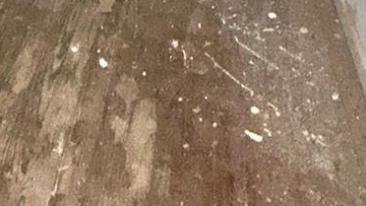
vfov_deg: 13.9
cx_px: 85
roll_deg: -0.4
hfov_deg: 32.6
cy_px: -279
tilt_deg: -5.9
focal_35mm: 63
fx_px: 611
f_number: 2.2
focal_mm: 2.22
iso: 320
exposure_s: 1/40
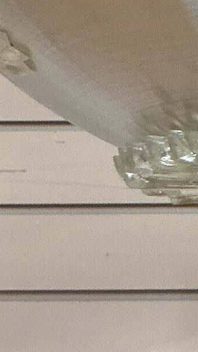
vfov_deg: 15.8
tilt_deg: +14.1
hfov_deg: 8.7
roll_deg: -0.6
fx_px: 1232
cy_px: -41
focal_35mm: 132
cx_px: 387
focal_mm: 3
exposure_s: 1/60
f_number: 1.8
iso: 125
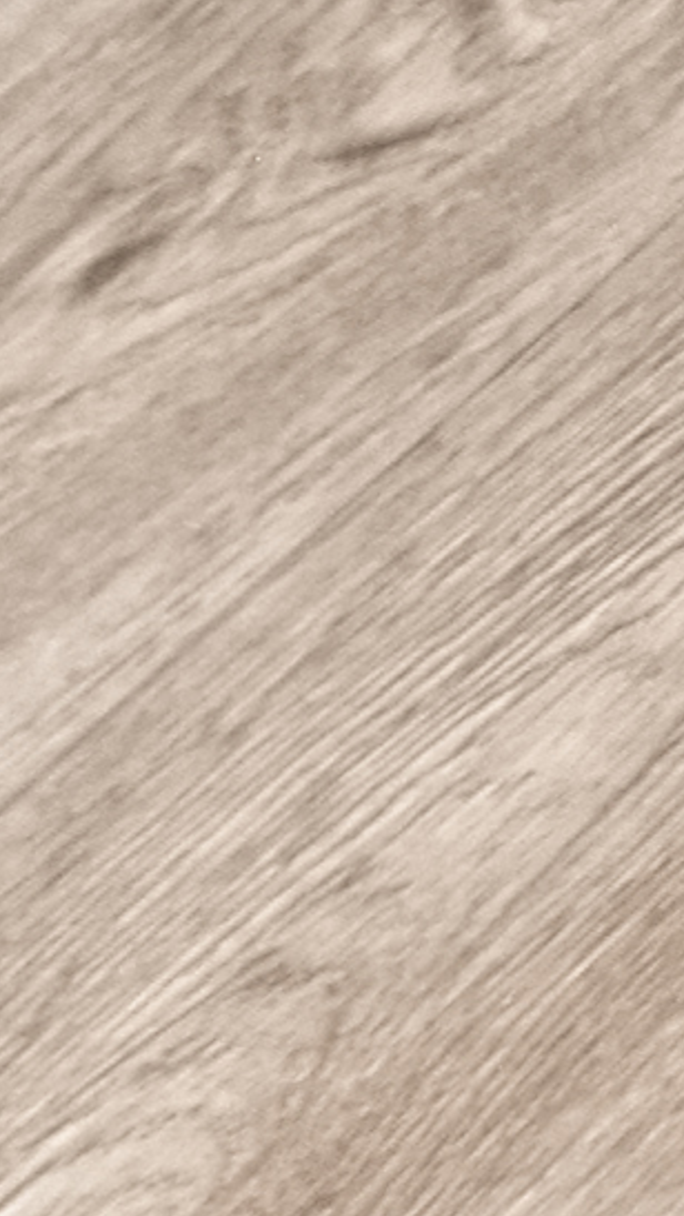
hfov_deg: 2.6
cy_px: 151
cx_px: 5046
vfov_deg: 5.2
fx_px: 13357
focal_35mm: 414
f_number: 14
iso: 100
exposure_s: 10
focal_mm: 36
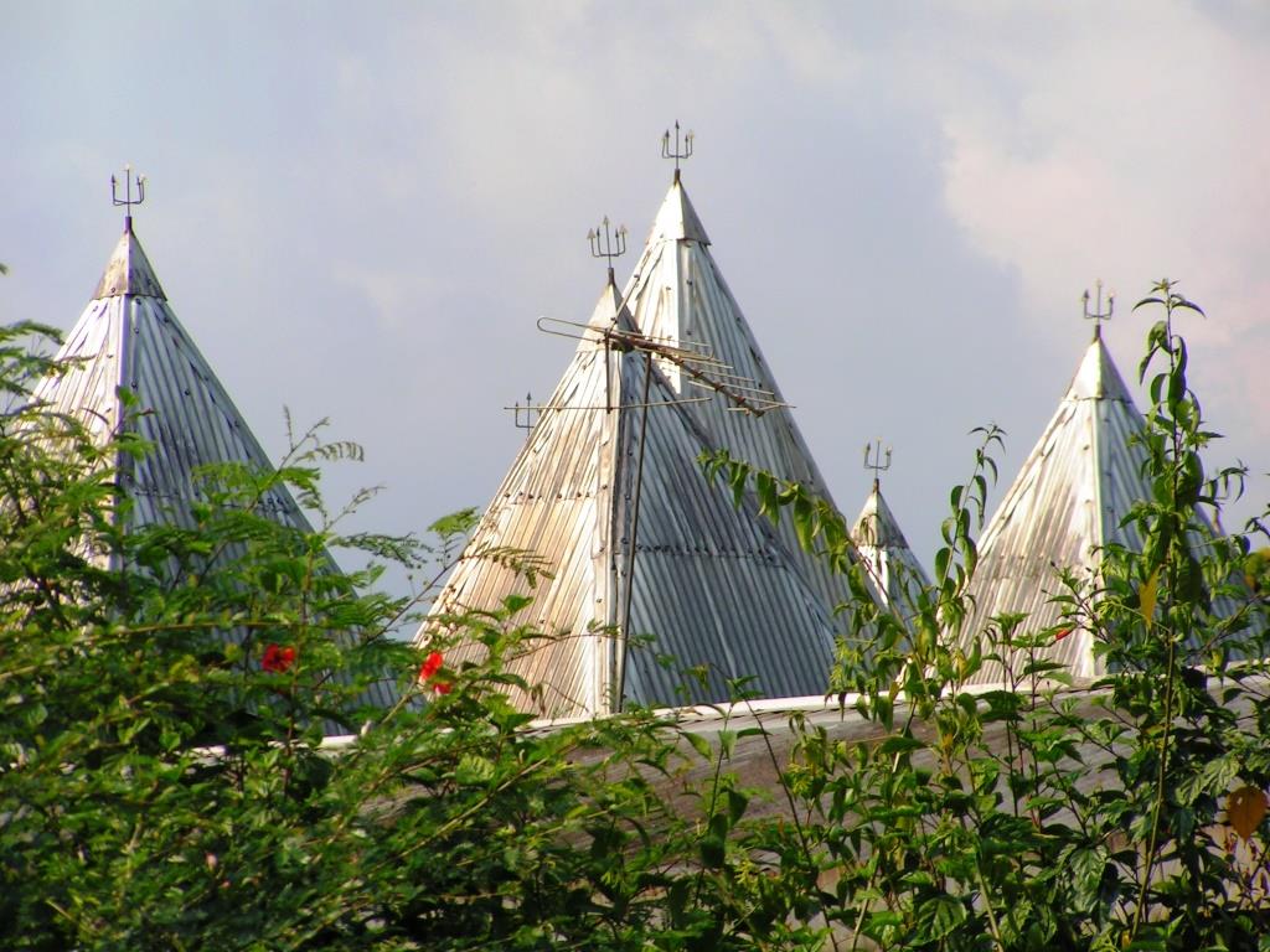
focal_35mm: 297
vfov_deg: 5.0
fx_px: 10896
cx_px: 635
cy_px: 476
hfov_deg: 6.7
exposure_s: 1/500
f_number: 5
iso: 50
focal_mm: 45.4
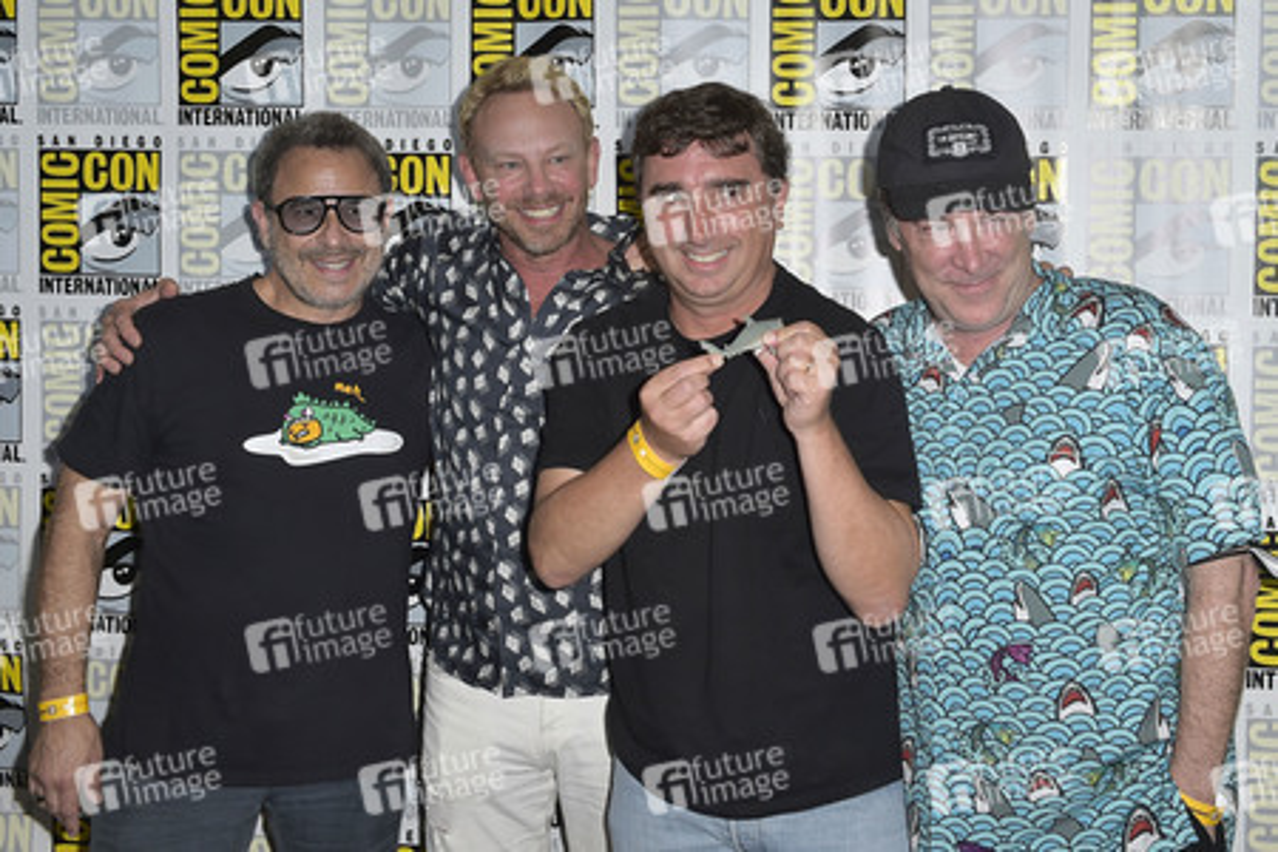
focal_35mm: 38
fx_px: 1349
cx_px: 639
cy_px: 426
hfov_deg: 50.7
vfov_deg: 35.1
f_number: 6.3
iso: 250
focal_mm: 38
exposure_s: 1/250
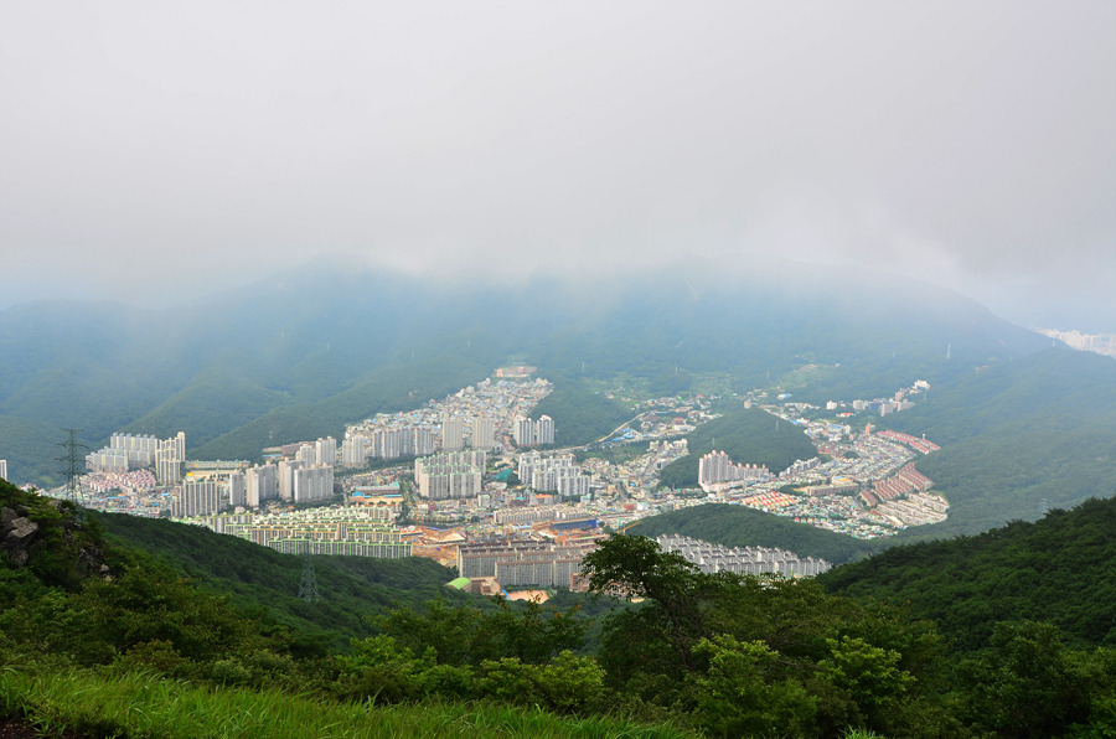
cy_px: 370
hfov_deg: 57.3
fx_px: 1021
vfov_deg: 39.8
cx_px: 558
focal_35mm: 33
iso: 100
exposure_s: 1/30
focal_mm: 22
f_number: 13
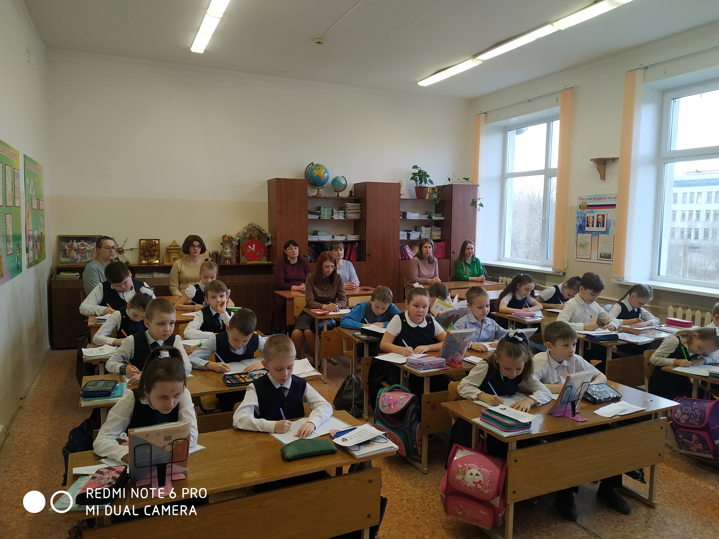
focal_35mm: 24
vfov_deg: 56.8
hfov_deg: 71.6
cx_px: 360
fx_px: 498
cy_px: 270
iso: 250
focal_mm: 3.94
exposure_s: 1/152
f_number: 1.9
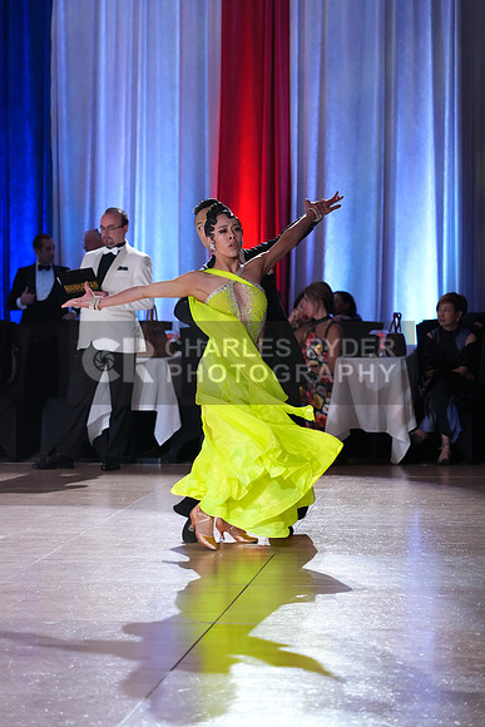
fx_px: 2120
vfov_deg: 19.5
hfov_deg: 13.0
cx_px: 242
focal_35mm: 105
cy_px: 364
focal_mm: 105
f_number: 4
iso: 3200
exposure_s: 1/250
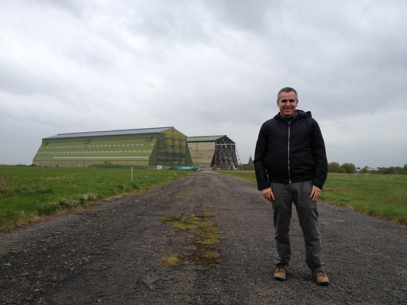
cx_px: 204
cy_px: 152
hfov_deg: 52.6
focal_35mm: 35
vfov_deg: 40.7
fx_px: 412
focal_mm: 4.28
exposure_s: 1/1227
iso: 50
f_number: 2.4
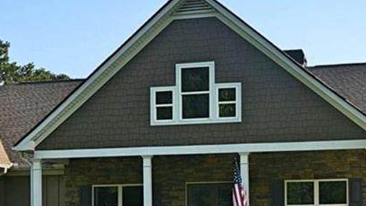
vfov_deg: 13.0
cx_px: 173
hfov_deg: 22.9
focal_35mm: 93
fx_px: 903
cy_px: 114
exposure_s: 1/250
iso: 125
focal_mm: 24
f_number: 8
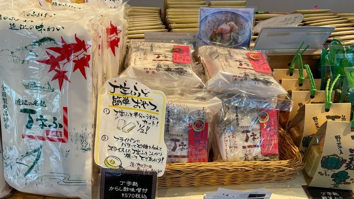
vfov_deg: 39.7
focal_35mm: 29
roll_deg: +0.2
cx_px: 180
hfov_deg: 66.1
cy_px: 133
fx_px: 272
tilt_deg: -31.2
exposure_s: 1/60
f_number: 1.6
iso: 64
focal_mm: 4.2
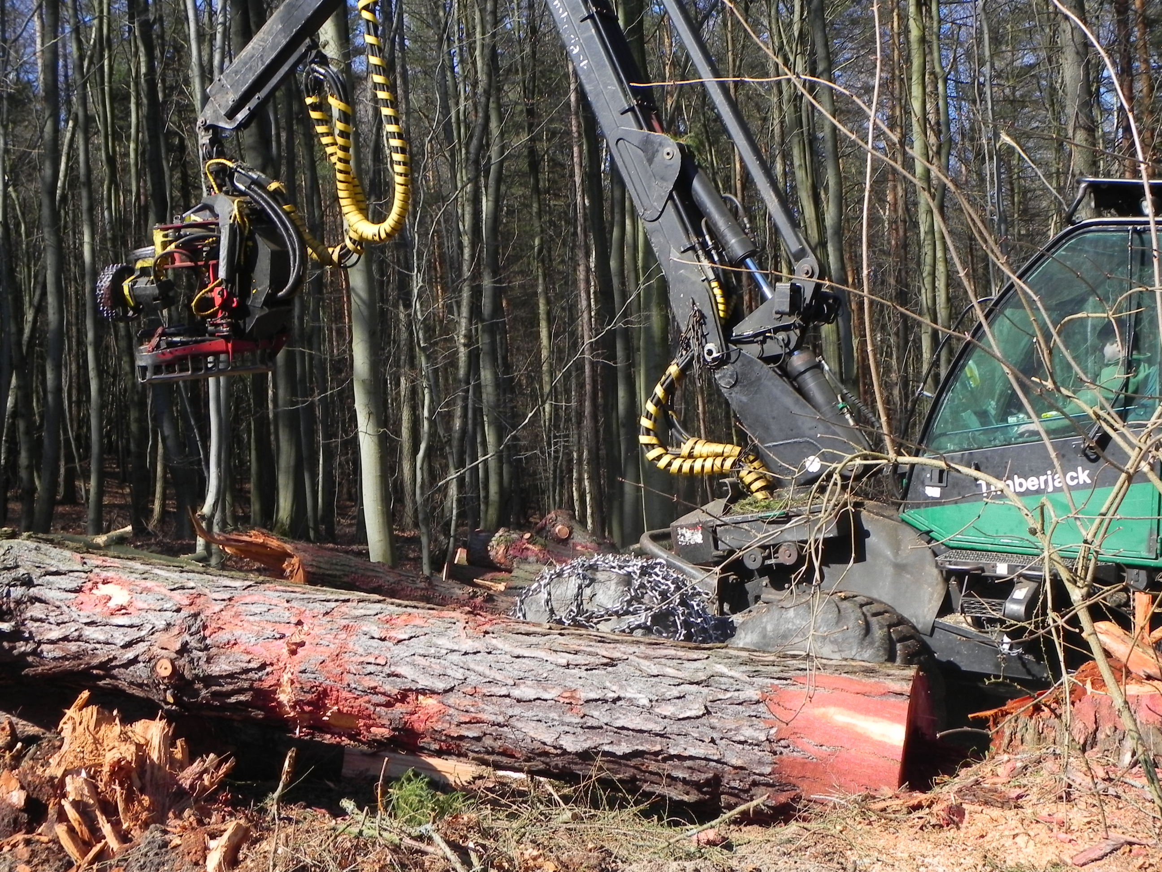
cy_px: 436
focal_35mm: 52
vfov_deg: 28.0
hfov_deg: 36.8
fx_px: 1746
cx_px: 581
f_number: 5.6
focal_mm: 9.2
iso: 160
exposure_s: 1/282
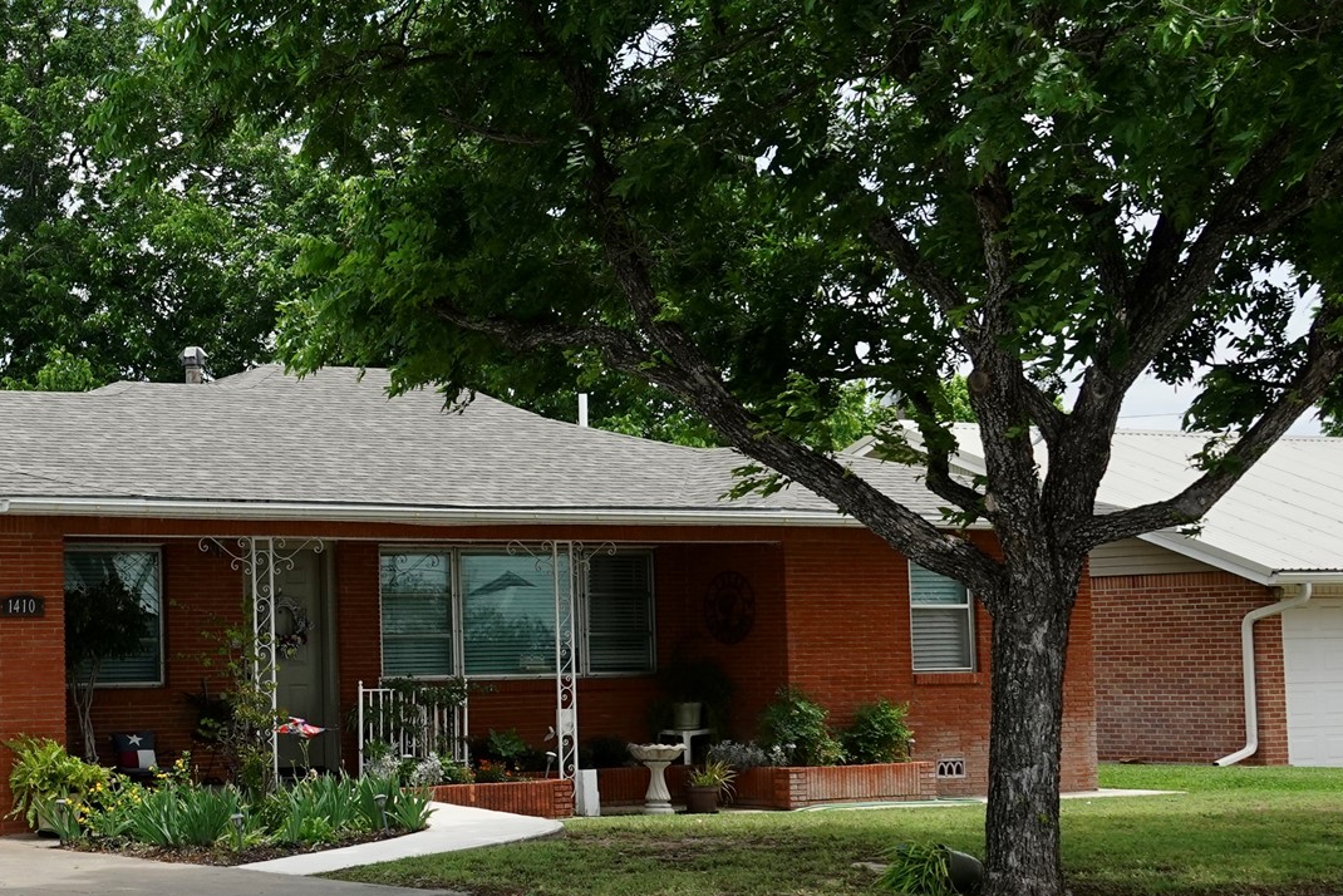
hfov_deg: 27.8
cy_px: 456
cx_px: 46
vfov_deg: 19.7
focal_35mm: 69
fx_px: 2575
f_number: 4
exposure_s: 1/640
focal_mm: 12.63
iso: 100
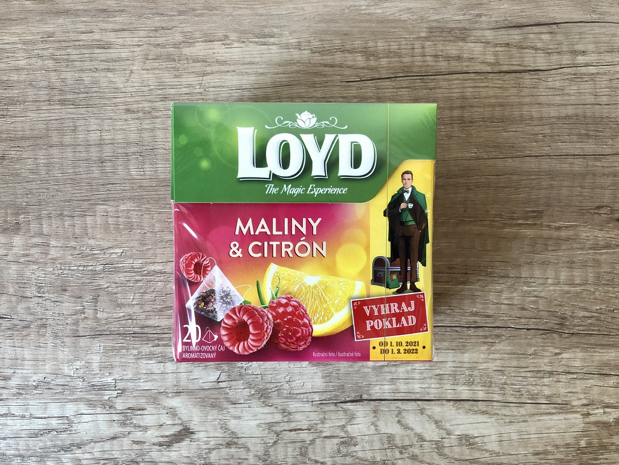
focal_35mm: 28
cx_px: 310
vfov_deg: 49.7
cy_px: 232
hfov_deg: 63.4
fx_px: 501
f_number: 1.8
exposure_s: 1/15
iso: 50
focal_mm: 4
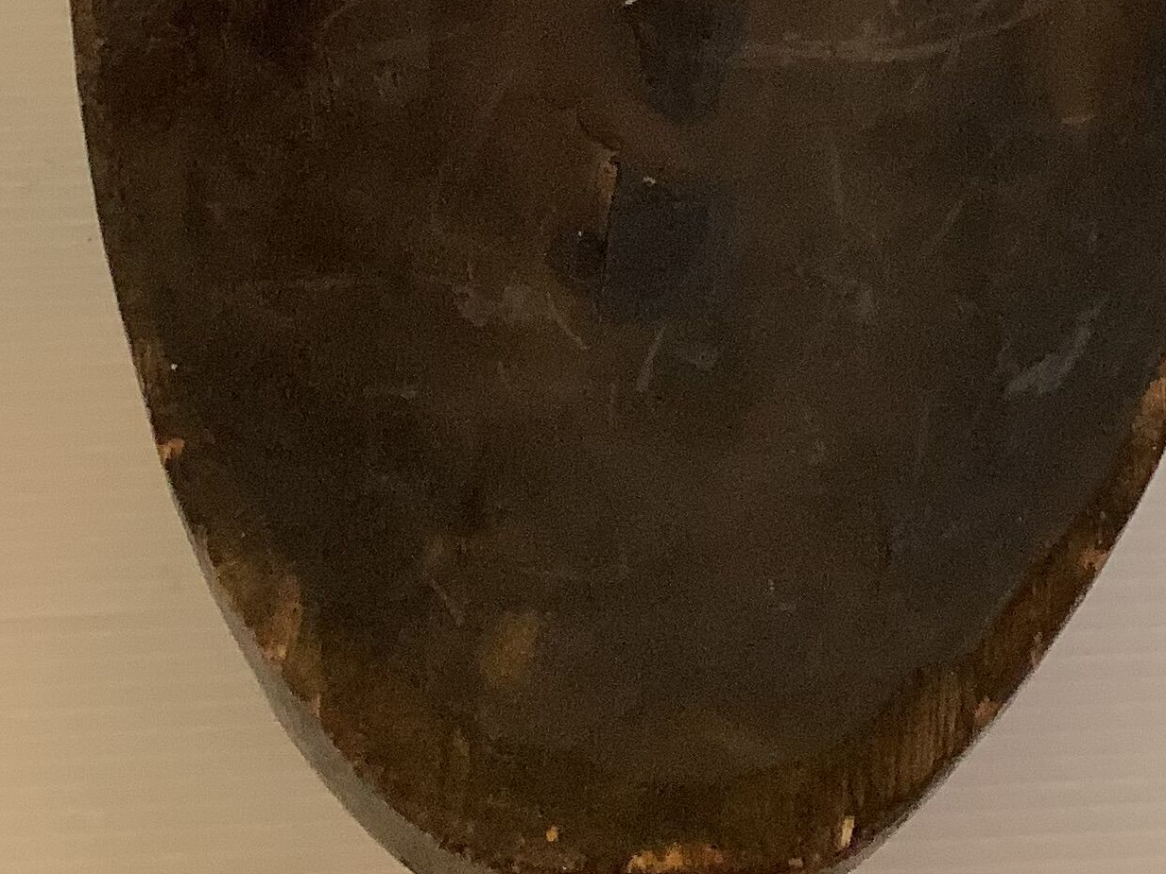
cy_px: -223
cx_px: 755
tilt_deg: -53.3
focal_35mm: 82
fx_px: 2762
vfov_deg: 17.0
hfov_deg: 23.8
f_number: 2.4
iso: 64
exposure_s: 1/50
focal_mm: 3.3
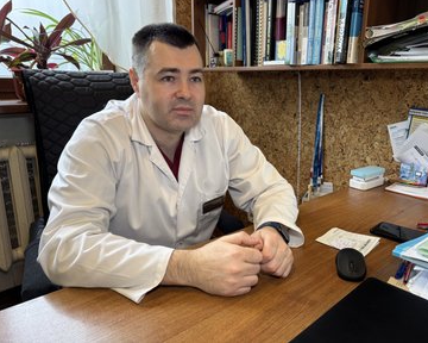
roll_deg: -0.3
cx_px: 234
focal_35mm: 26
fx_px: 329
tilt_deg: -14.6
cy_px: 166
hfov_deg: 65.9
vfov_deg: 54.9
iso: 250
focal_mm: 6.76
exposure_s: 1/50
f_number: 1.78
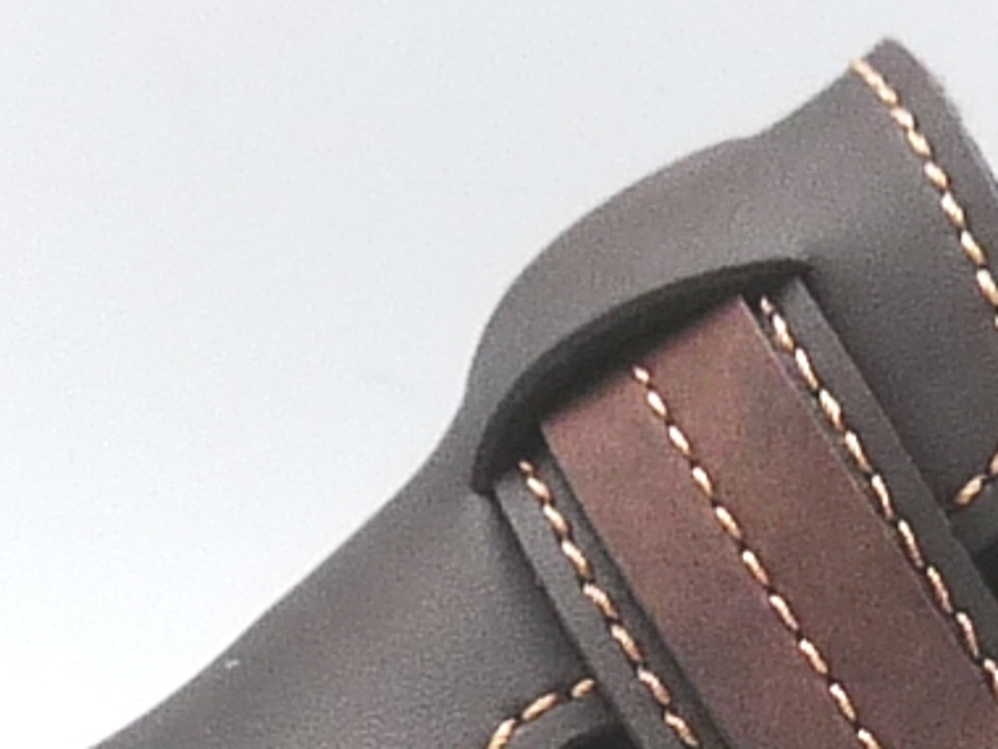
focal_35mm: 202
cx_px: 785
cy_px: 1022
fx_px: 5824
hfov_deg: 9.8
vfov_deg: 7.3
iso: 100
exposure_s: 1/125
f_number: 4
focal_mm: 4.8
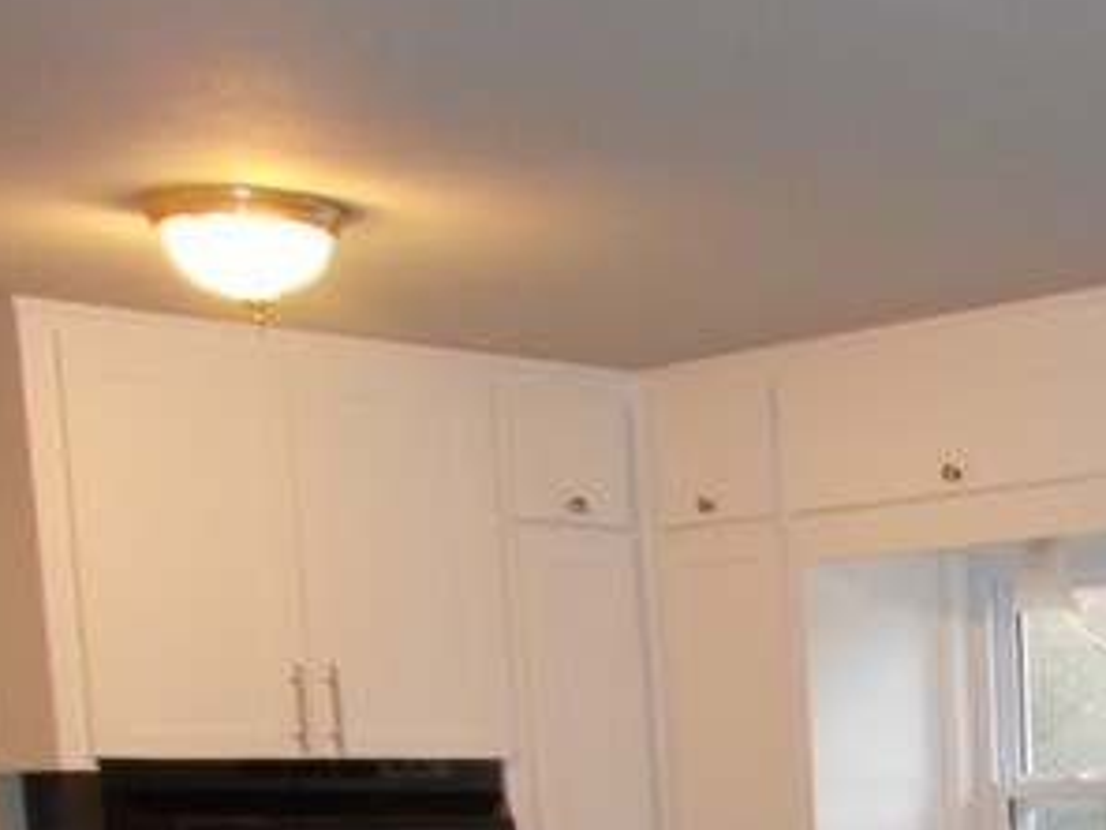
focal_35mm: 90
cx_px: 1476
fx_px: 2876
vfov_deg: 14.9
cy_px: 1346
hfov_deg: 19.8
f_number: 3.2
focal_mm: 4.6
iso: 220
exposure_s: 1/25
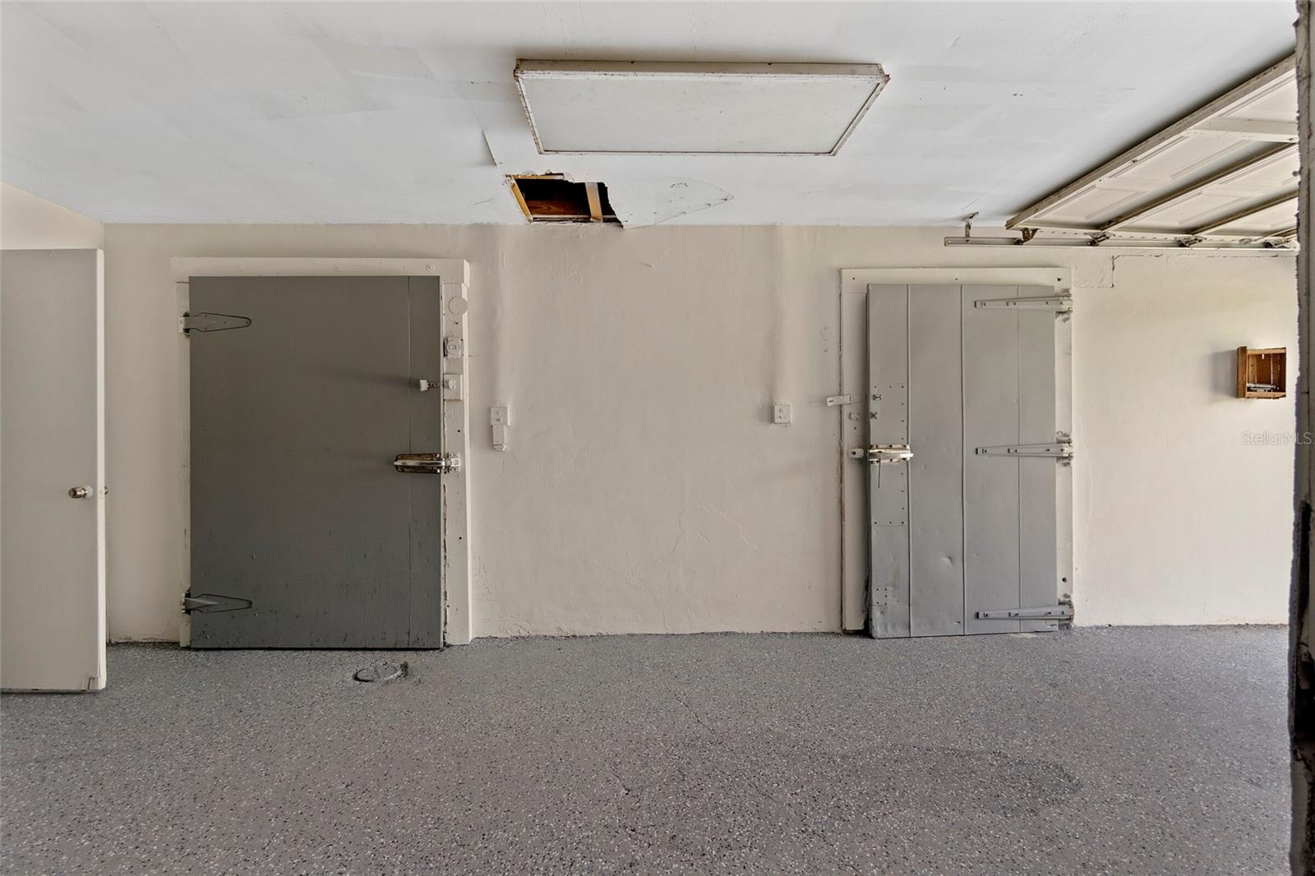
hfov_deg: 90.0
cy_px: 438
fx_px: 657
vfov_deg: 67.4
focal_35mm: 18
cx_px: 658
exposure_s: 1/30
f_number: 5
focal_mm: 12
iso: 320
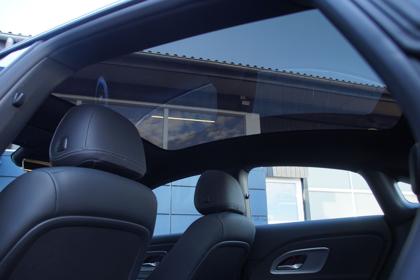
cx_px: 210
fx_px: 315
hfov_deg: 67.4
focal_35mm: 27
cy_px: 140
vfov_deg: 47.9
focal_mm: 18
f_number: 4
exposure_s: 1/60
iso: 160
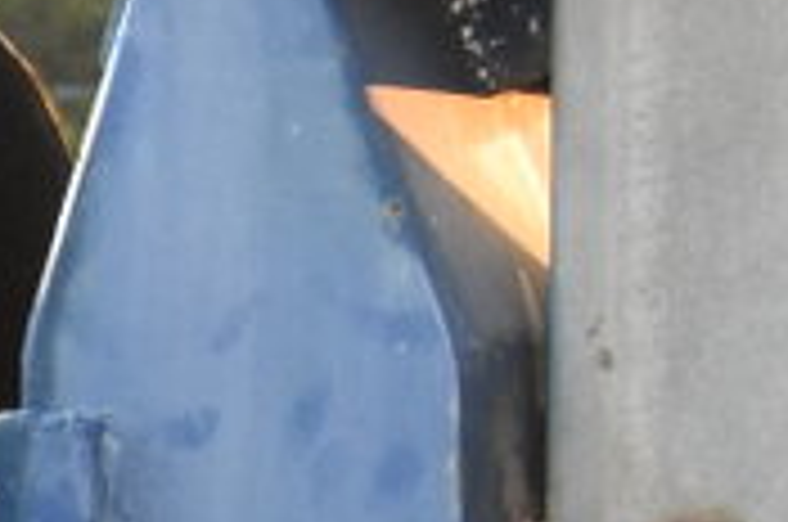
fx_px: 11558
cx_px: -1202
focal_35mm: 529
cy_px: 1127
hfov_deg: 3.8
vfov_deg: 2.6
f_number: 10
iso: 2000
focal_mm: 44
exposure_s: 1/100
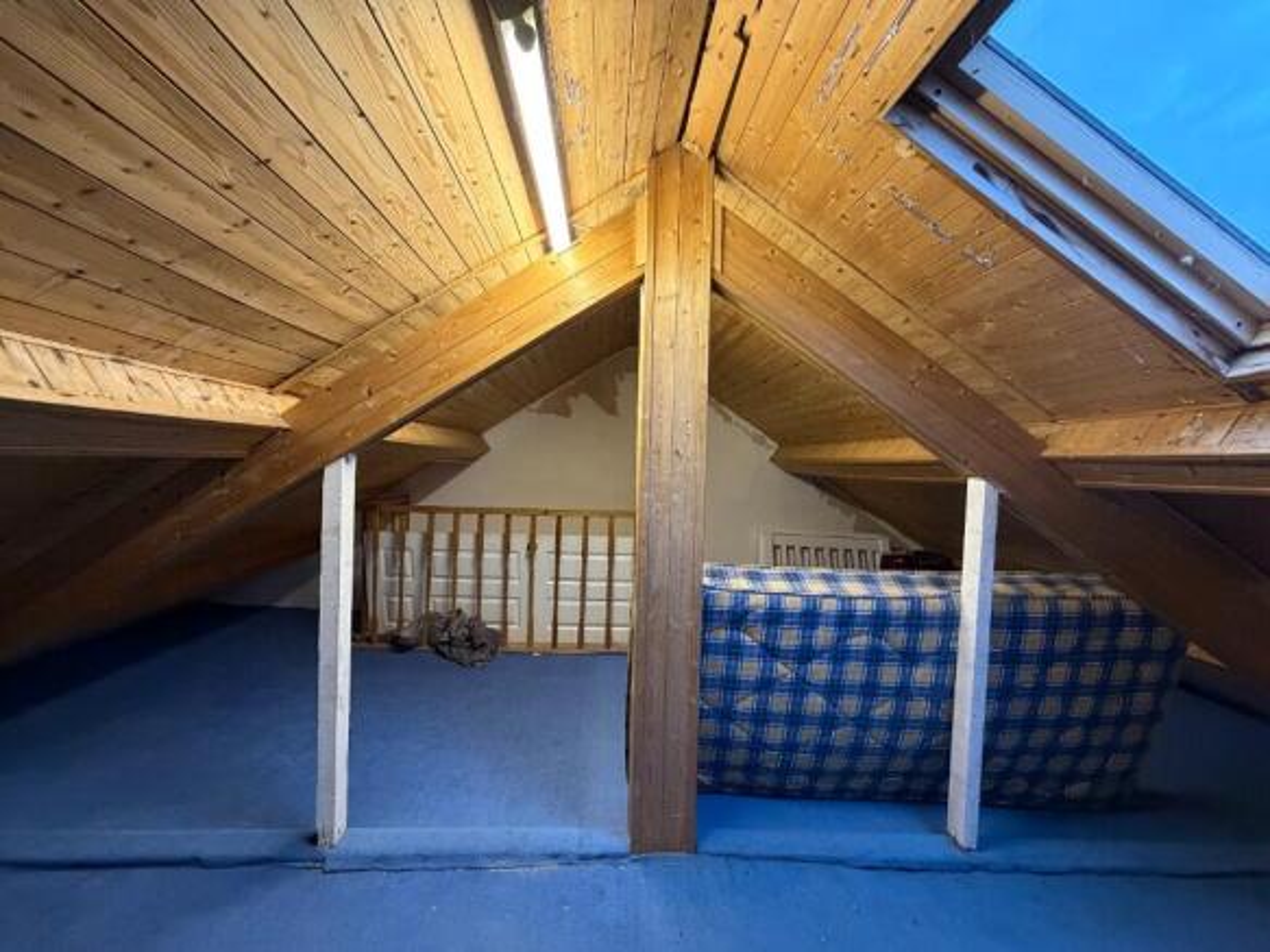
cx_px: 635
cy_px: 476
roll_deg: -1.6
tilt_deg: -1.1
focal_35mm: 14
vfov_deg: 85.7
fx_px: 514
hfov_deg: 102.1
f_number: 2.2
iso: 500
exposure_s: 1/50
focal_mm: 2.22
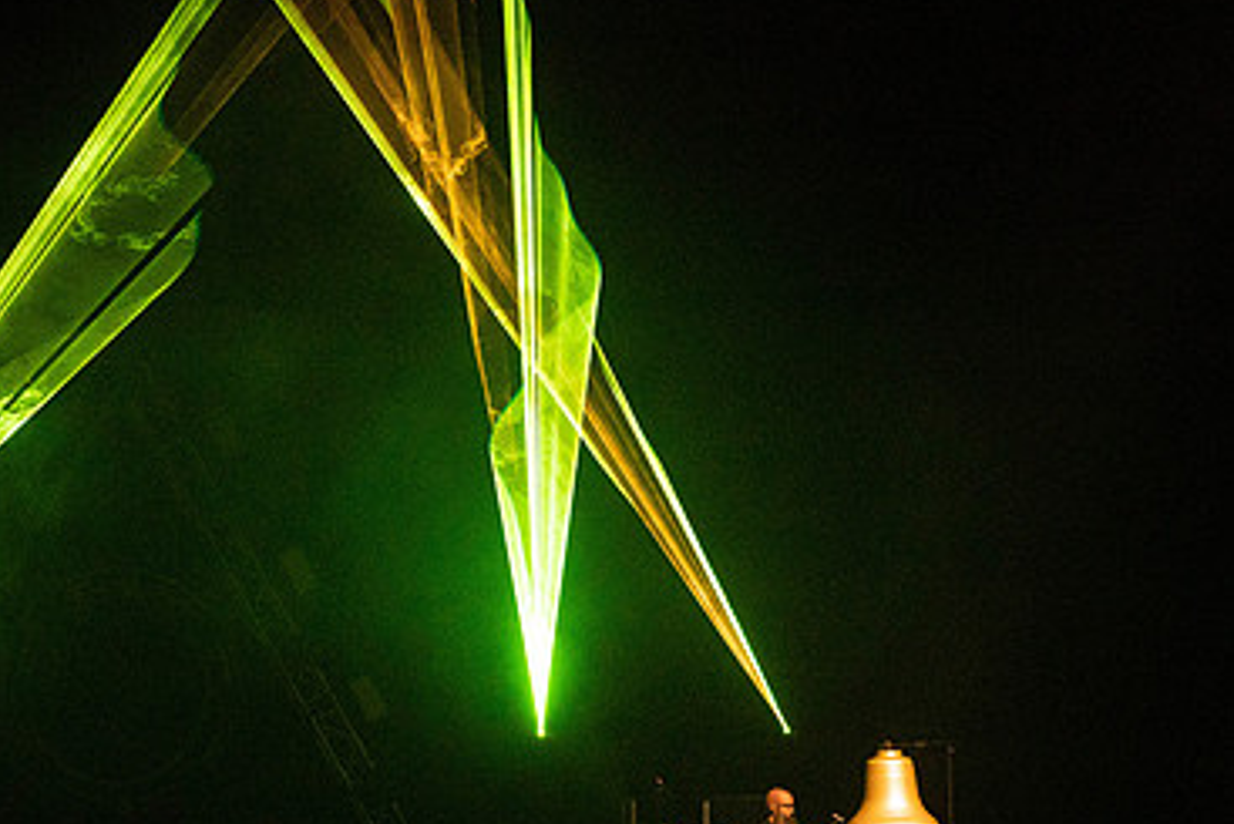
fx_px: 4766
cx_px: 262
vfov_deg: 9.9
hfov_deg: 14.7
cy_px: 466
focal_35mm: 139
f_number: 5.6
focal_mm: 88
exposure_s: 1/250
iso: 6400
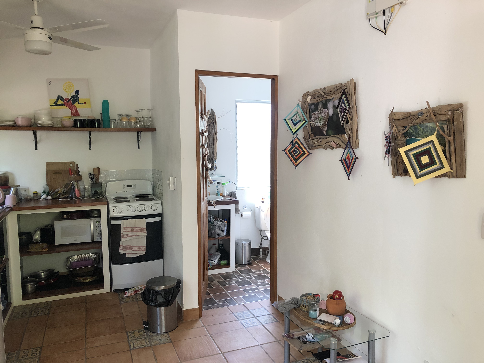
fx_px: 391
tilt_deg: -4.6
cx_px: 242
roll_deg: +0.8
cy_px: 182
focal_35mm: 28
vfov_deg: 49.7
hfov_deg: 63.4
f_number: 1.8
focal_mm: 4
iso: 25
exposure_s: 1/30
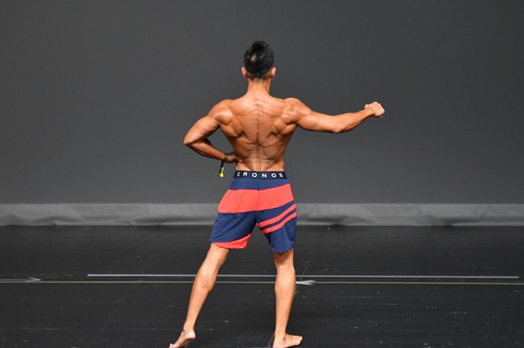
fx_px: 5133
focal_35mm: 353
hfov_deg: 5.8
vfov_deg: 3.9
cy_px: 192
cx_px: 243
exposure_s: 1/400
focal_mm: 210
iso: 2500
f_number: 5.6
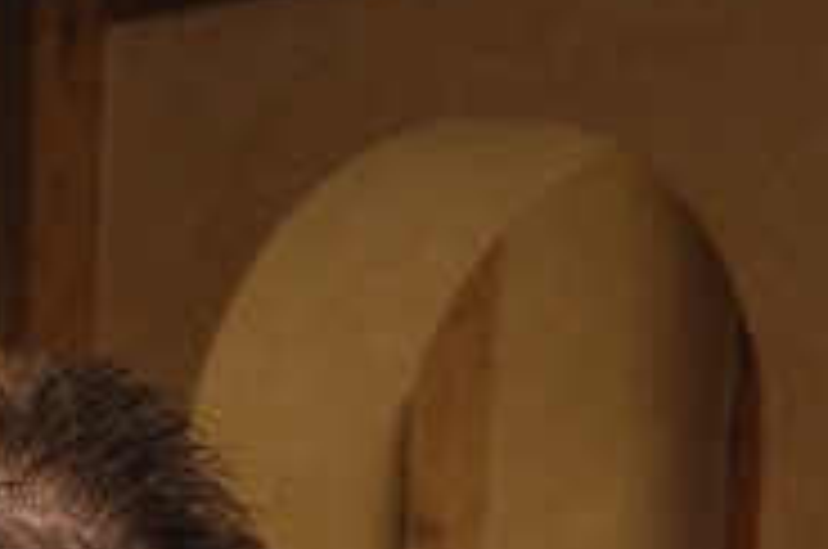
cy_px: 1096
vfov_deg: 6.8
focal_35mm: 196
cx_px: -896
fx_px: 4500
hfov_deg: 9.7
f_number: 5
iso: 400
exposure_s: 1/60
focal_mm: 30
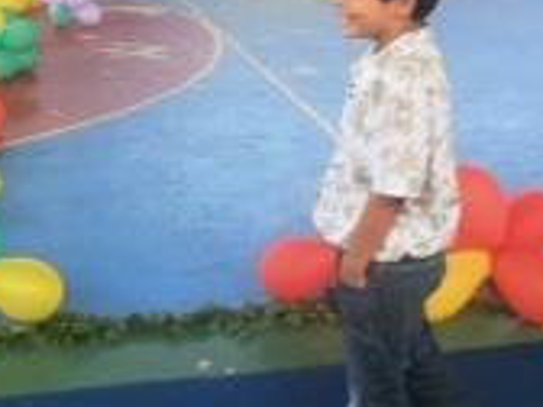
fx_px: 1004
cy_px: 81
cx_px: 213
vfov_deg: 22.6
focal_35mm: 64
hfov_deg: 30.2
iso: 100
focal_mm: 4.2
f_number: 3
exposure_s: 1/30
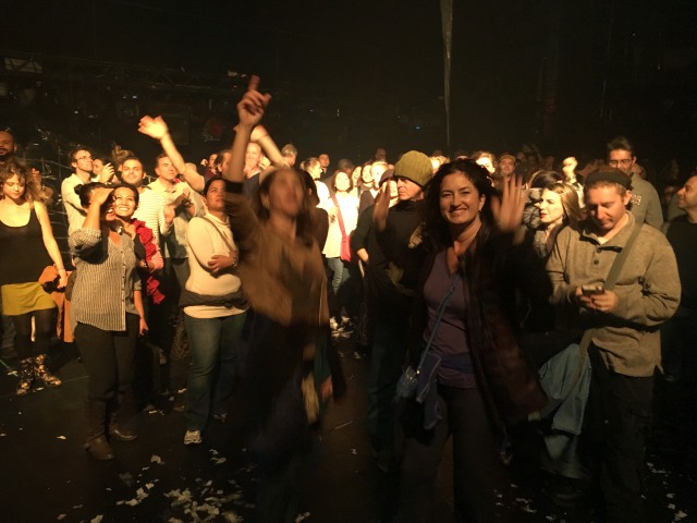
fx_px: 584
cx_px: 348
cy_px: 262
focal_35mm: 29
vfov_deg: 48.2
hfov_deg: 61.7
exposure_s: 1/15
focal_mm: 4.15
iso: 200
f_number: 2.2
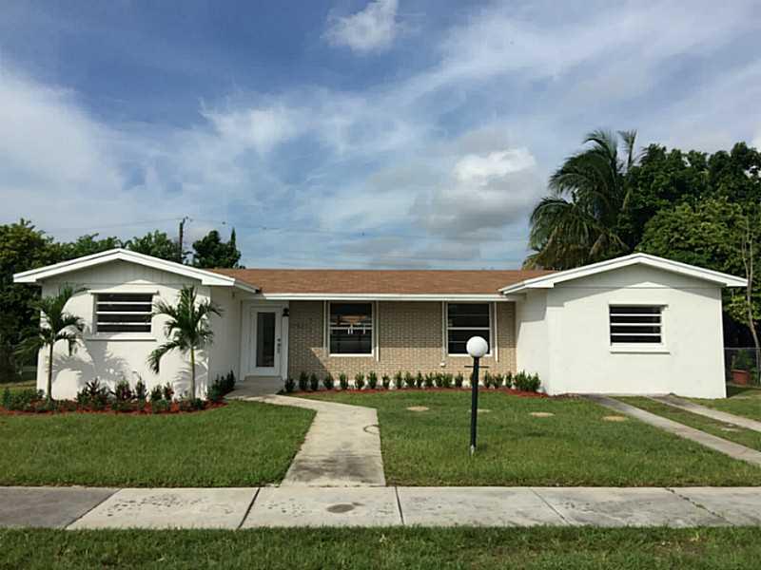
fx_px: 638
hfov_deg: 61.7
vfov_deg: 48.2
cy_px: 285
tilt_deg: +4.9
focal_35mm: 29
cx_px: 380
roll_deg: -0.9
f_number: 2.2
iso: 32
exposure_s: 1/3597
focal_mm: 4.15
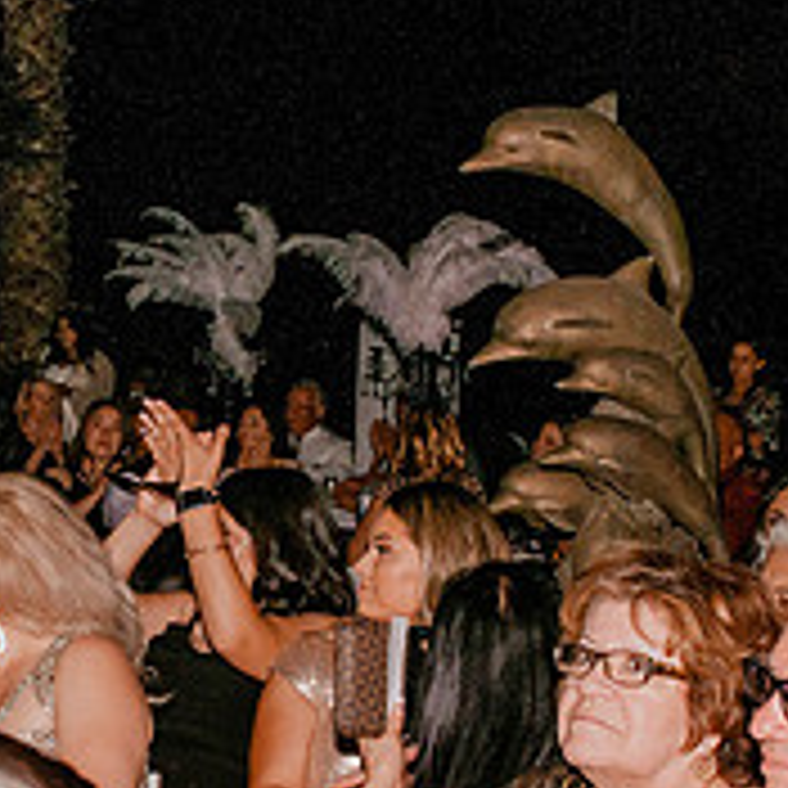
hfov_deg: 17.0
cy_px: 380
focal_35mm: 101
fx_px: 2601
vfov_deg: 17.2
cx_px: 99
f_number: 8
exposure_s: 1/250
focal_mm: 24
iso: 200
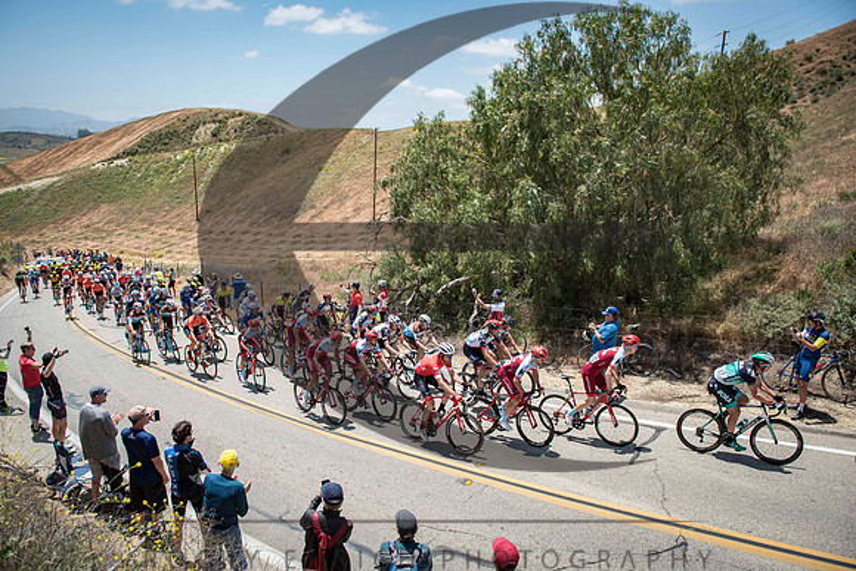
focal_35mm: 25
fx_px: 596
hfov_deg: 71.3
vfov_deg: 51.2
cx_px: 409
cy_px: 298
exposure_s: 1/1000
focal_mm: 24
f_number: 4
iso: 100
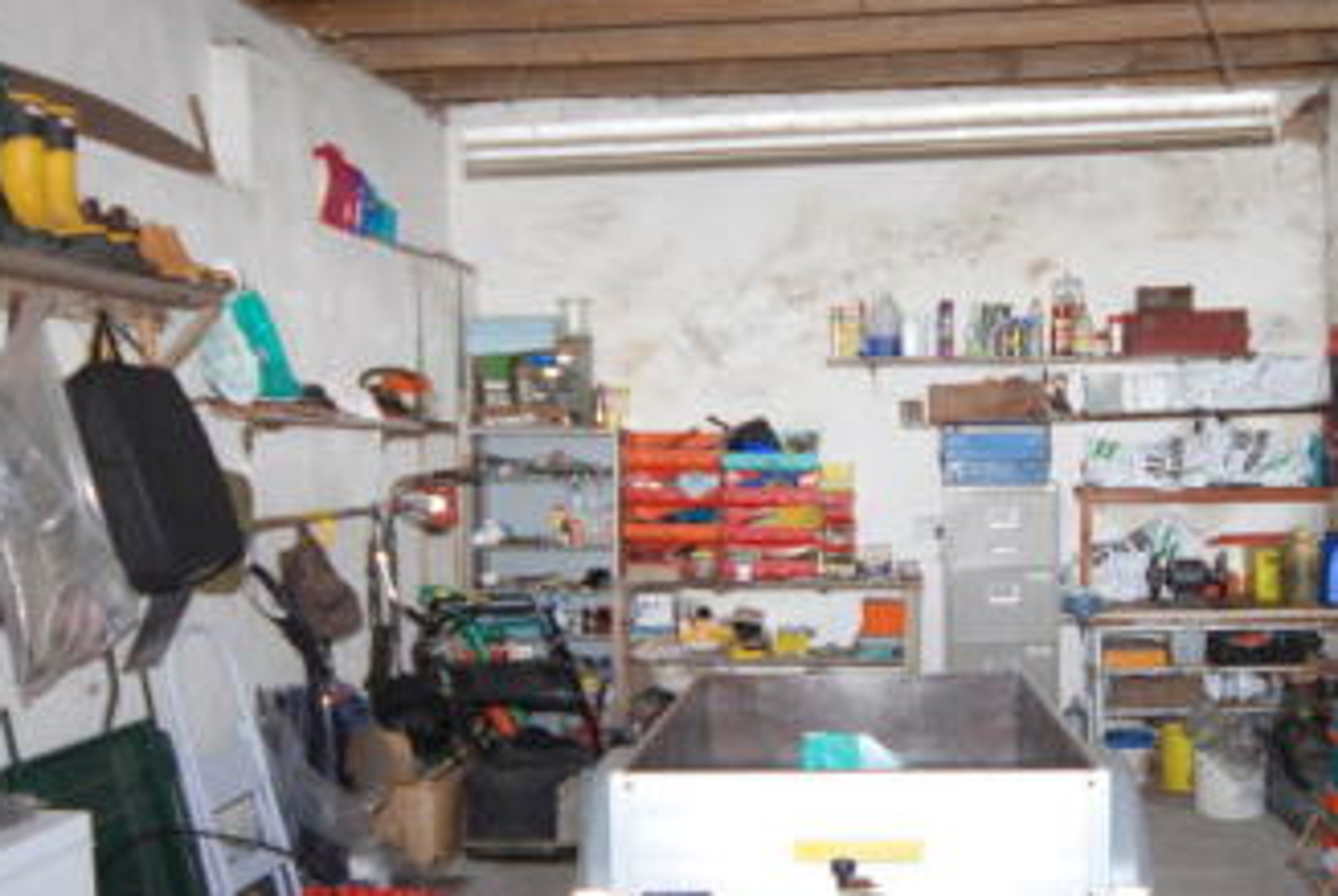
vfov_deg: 36.6
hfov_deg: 52.4
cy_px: 595
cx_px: 853
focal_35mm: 36
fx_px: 1340
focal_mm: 12
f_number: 4.5
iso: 220
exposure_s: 1/60
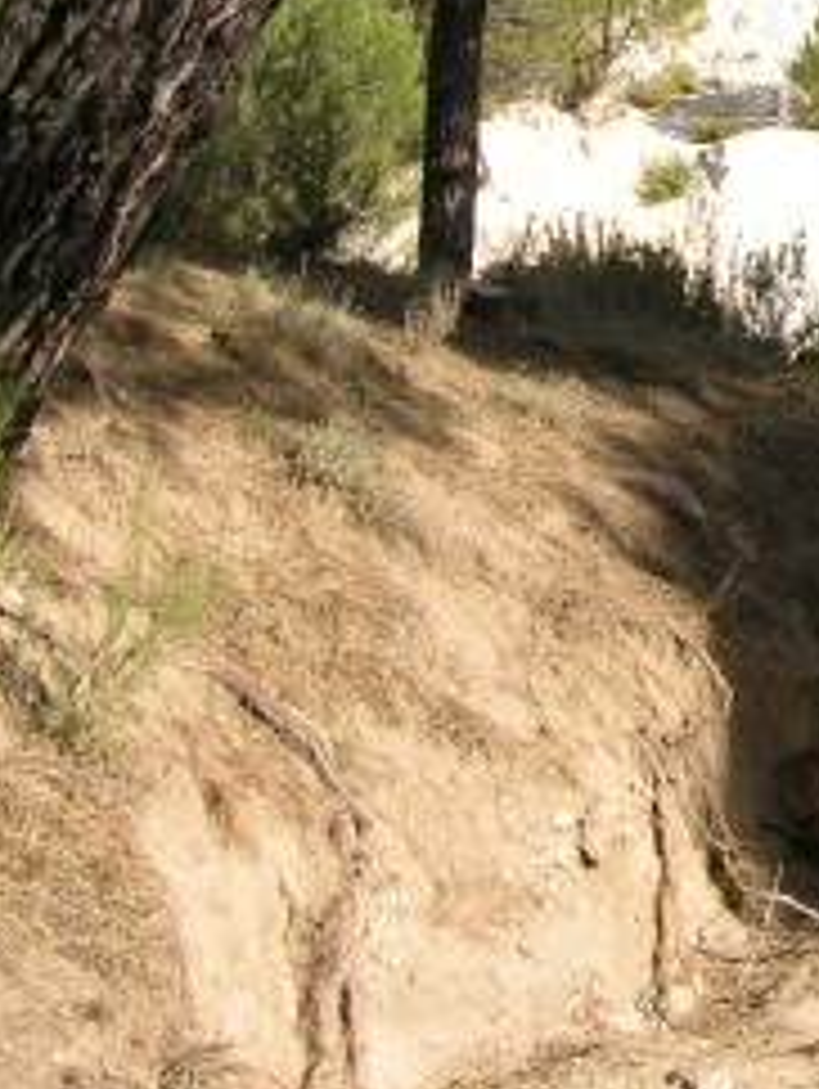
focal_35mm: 111
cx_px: 994
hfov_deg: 13.0
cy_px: -266
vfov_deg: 16.8
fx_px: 3495
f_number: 5
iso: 50
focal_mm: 8.9
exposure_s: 1/147
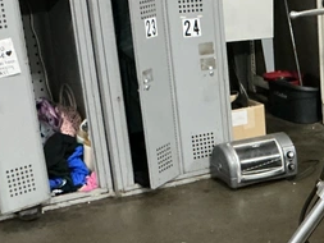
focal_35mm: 83
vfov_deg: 17.2
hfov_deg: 21.5
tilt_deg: -25.1
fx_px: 777
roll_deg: -2.2
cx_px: 412
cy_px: 272
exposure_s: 1/30
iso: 500
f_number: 1.8
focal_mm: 3
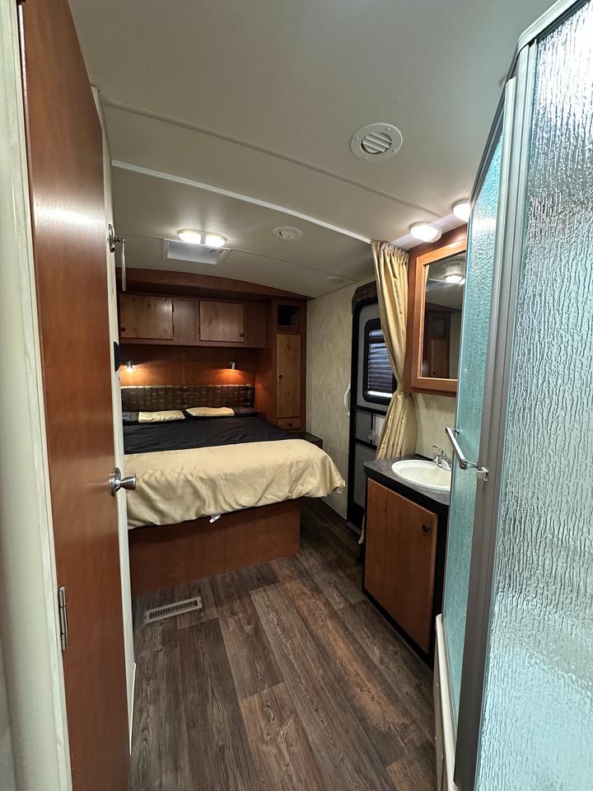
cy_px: 396
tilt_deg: -4.4
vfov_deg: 102.1
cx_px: 296
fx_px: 320
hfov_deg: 85.7
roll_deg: -1.2
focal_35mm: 14
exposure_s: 1/60
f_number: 2.2
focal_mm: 2.22
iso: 640
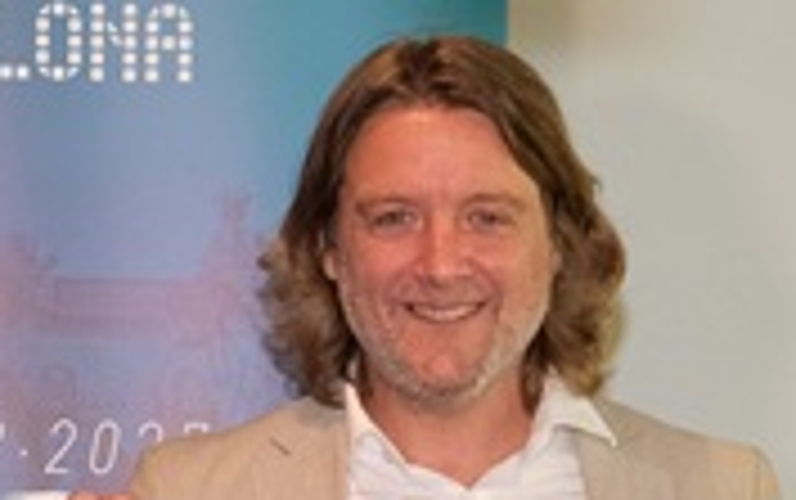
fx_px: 5733
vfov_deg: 5.0
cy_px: 559
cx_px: -436
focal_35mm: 264
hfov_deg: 7.8
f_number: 2.8
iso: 1600
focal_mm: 34
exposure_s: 1/125
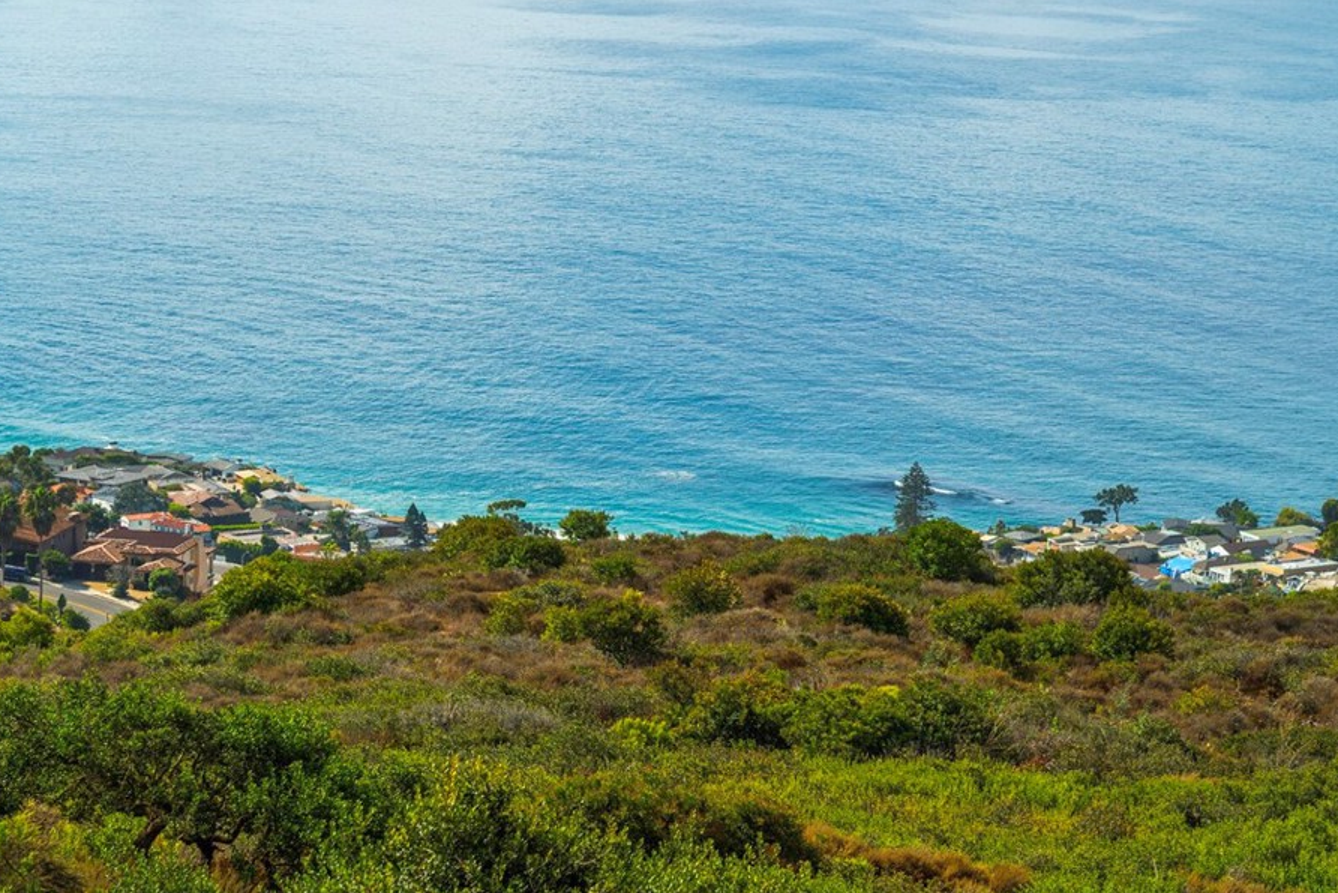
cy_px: 434
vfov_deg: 12.6
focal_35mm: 109
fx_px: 4052
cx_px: 724
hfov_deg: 18.7
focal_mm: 95
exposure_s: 1/640
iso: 160
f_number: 7.1
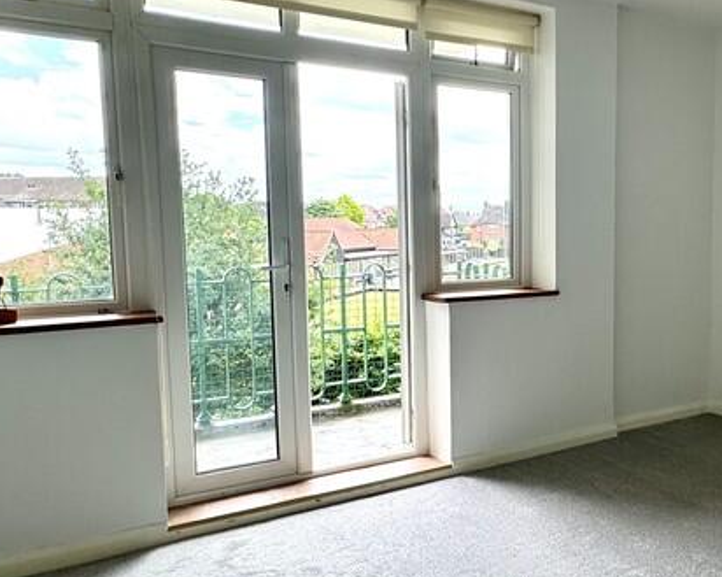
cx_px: 589
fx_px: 726
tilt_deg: -6.3
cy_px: 293
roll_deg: -0.8
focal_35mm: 34
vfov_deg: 43.3
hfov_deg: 49.4
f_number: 2.2
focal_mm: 2.22
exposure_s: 1/286
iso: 40
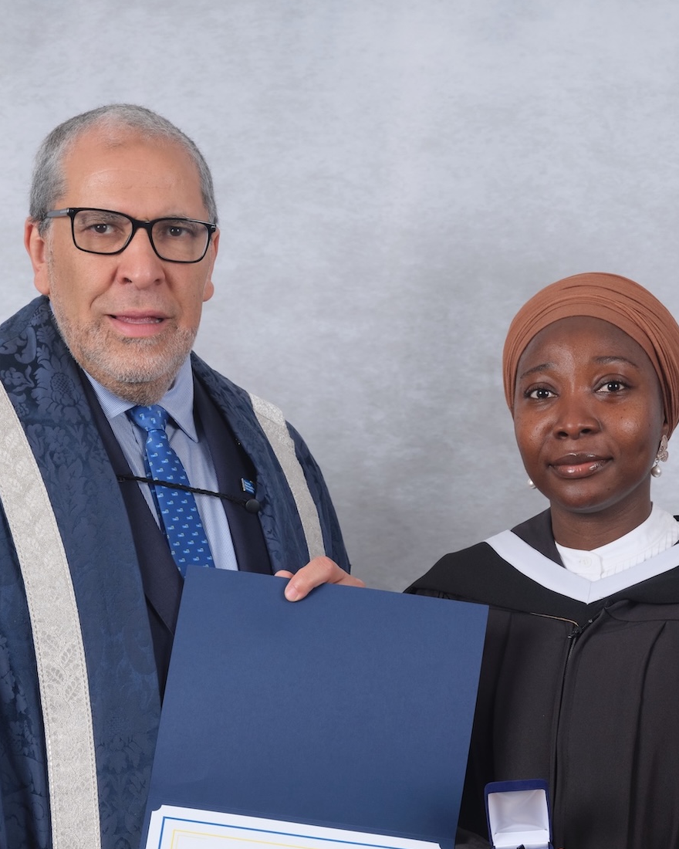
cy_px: 618
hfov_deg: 15.6
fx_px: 2462
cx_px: 542
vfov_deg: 19.4
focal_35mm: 98
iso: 800
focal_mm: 58.6
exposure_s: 1/125
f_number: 8
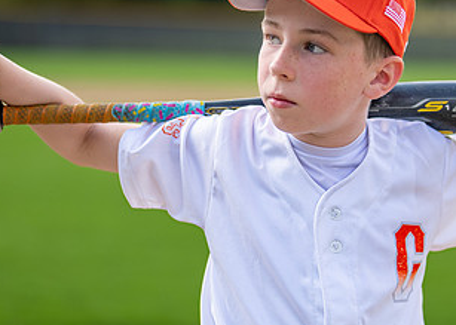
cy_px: 184
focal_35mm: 122
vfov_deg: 11.8
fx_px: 1579
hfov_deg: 16.4
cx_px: 306
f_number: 1.2
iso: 100
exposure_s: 1/3200
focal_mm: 50
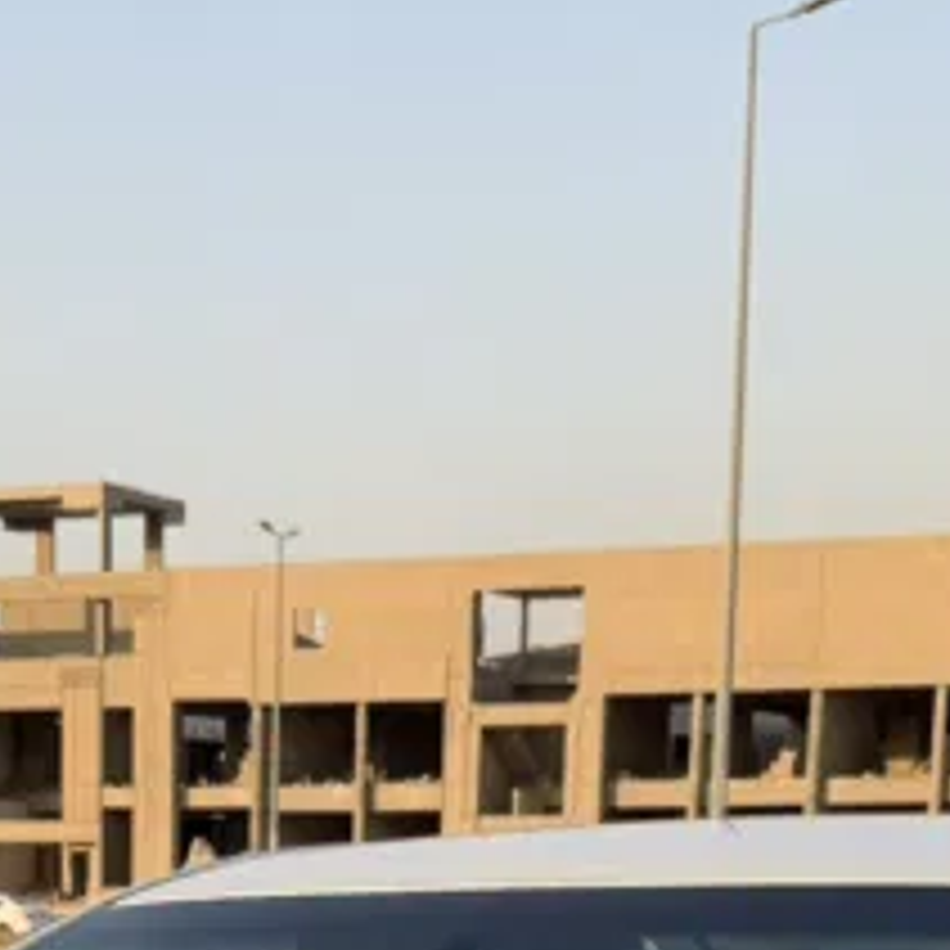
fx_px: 3198
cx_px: 135
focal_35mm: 103
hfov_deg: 16.7
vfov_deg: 14.8
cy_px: 1706
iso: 80
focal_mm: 6.76
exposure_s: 1/2000
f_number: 1.78
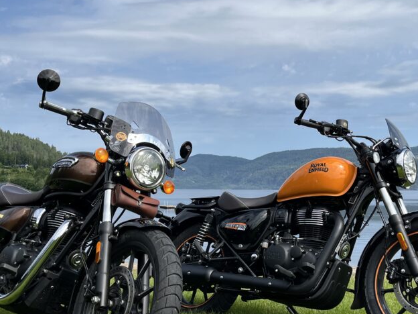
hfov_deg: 42.1
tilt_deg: +2.1
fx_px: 543
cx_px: 211
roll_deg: +0.2
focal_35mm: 45
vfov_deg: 32.1
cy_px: 176
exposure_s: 1/3745
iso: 50
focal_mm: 5.1
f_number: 1.6
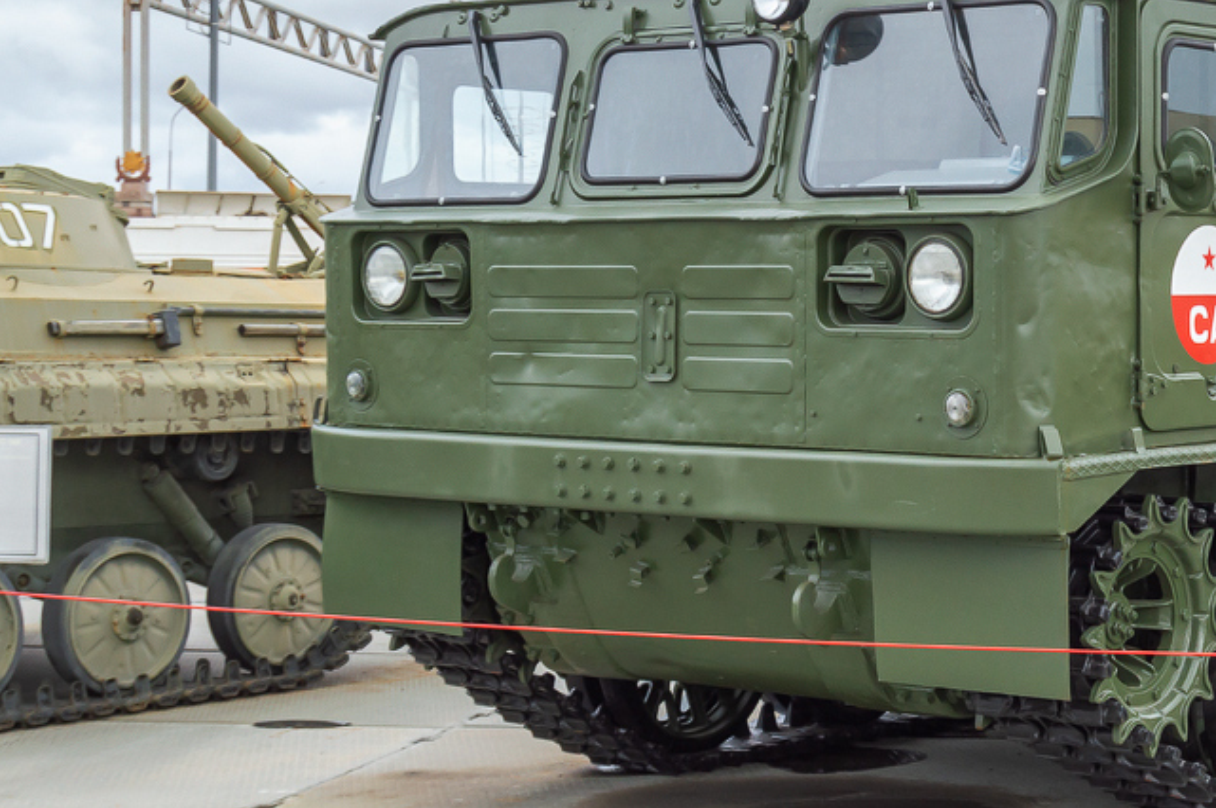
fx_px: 2463
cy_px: 311
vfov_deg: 18.6
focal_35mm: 73
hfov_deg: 26.8
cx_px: 1098
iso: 200
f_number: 7.1
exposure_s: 1/200
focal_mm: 26
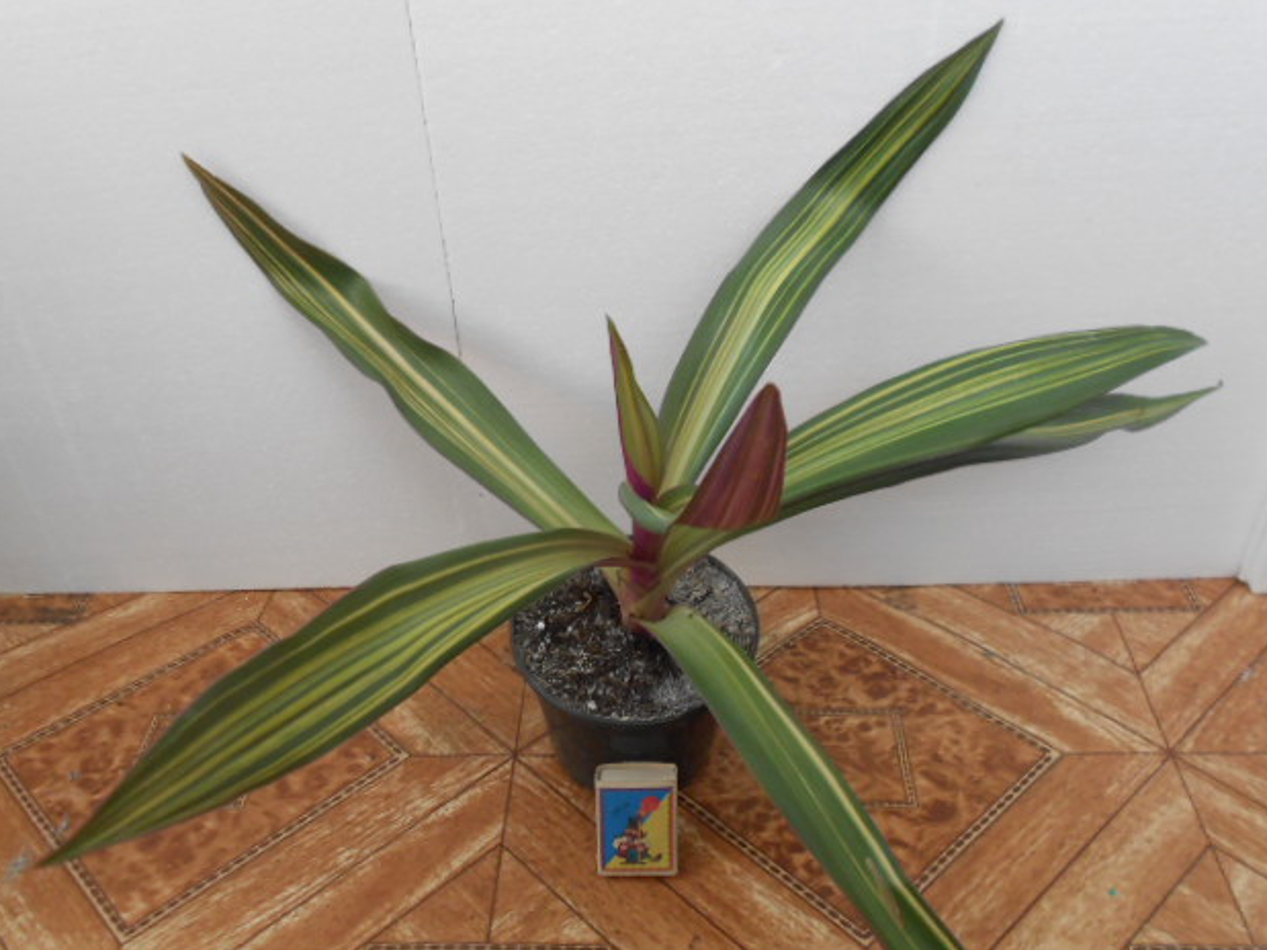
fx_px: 1098
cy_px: 485
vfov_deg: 46.8
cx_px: 643
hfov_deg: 60.0
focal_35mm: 30
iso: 200
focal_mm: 5.3
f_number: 3.4
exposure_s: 1/30
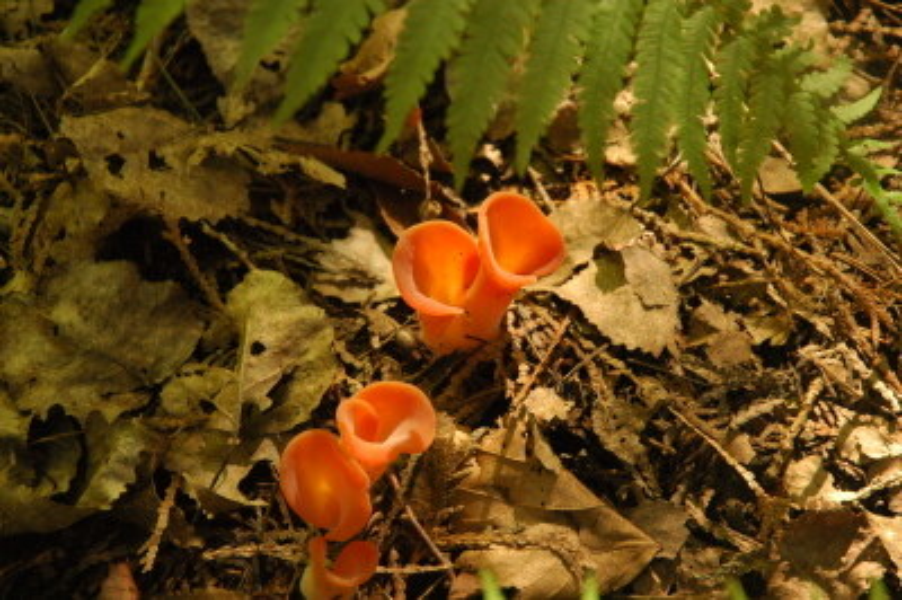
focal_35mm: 105
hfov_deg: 19.5
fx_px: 2629
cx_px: 451
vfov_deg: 13.0
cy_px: 300
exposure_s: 1/20
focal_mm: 70
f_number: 8
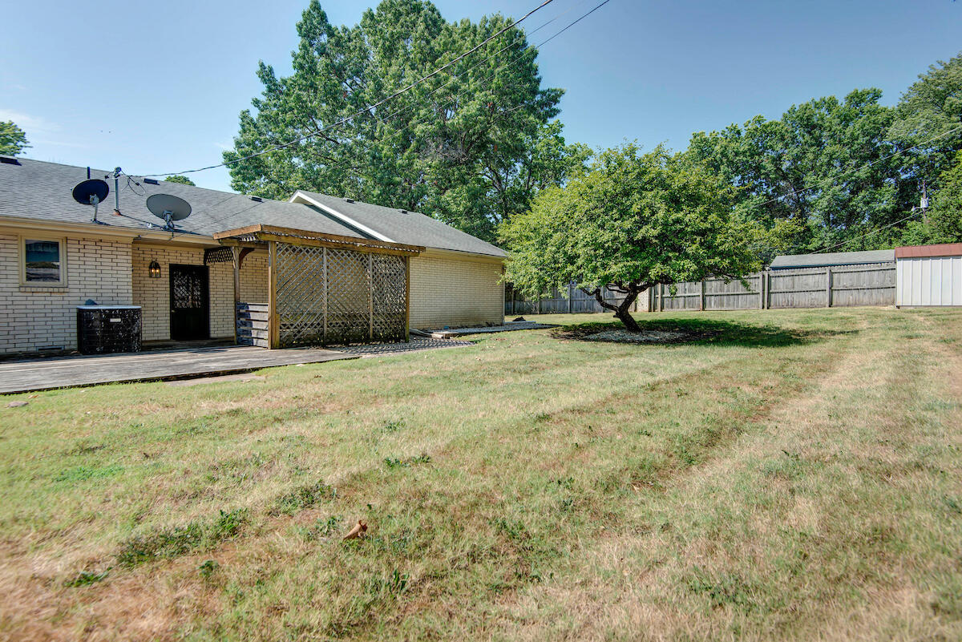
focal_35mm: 18
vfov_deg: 67.4
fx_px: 481
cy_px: 321
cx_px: 481
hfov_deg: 90.0
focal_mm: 18
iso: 100
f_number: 6.7
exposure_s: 1/180
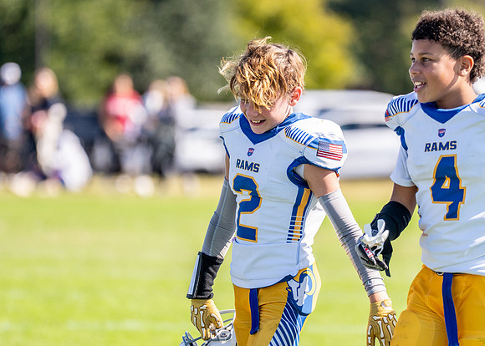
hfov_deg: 5.1
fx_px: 5470
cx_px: 268
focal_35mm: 397
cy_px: 234
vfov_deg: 3.6
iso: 250
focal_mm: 200
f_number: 2.8
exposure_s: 1/3200
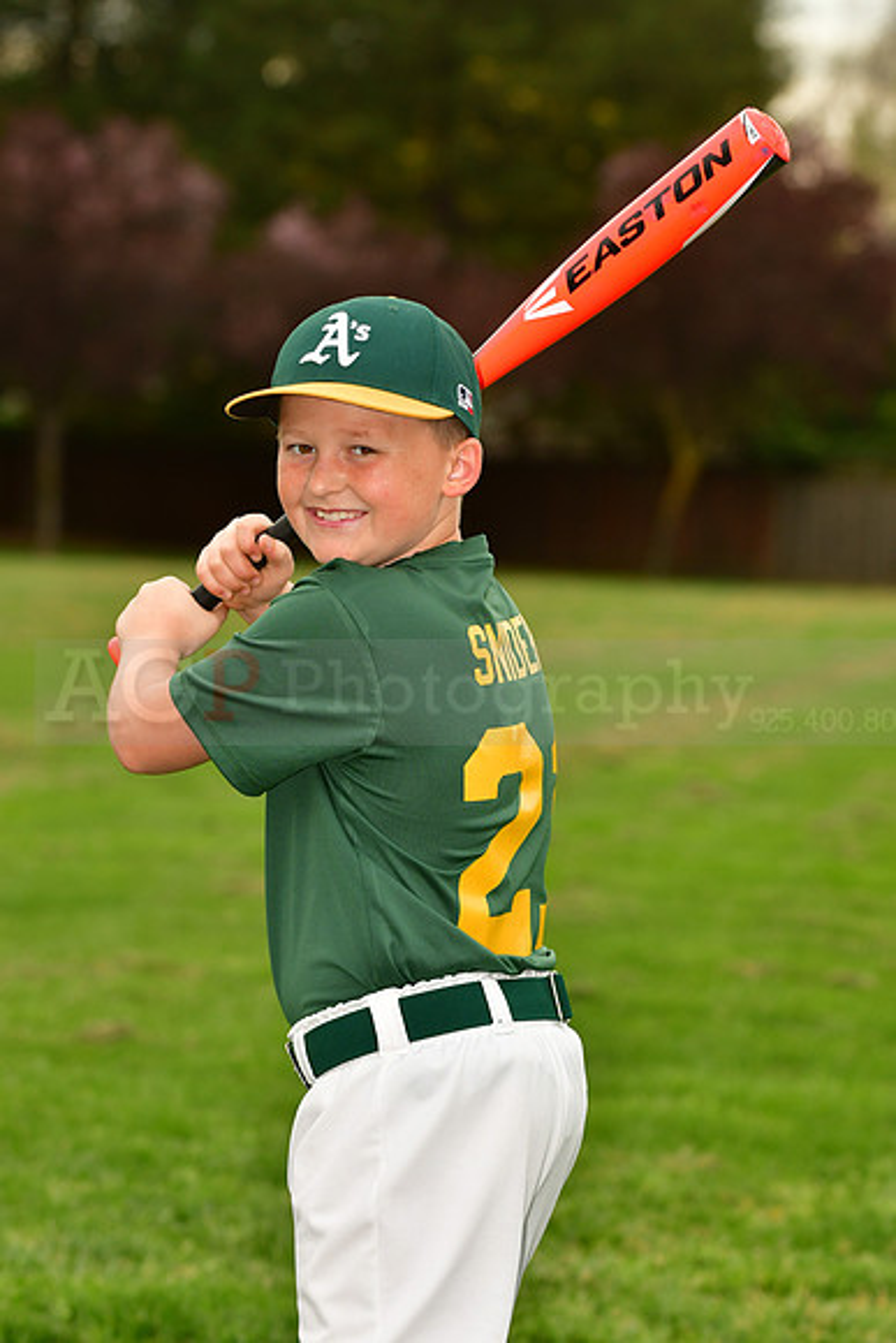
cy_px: 672
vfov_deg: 11.8
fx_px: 6492
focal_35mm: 174
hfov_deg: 7.9
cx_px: 448
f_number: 5
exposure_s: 1/800
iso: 400
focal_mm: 116
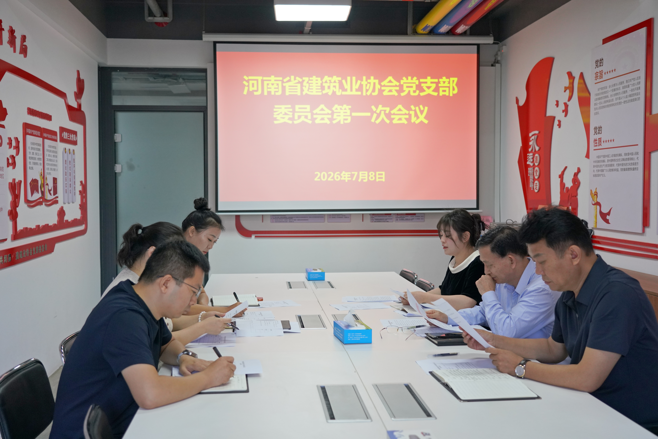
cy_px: 220
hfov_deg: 48.5
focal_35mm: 40
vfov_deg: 33.4
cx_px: 329
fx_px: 731
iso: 2000
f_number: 4
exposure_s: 1/160
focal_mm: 40
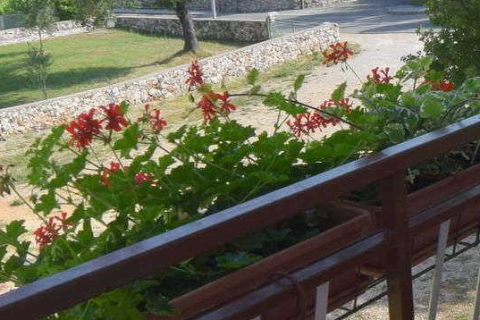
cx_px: 397
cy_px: 92
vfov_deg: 20.2
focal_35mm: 67
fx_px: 893
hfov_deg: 29.3
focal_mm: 10
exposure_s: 1/320
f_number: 9
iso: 200
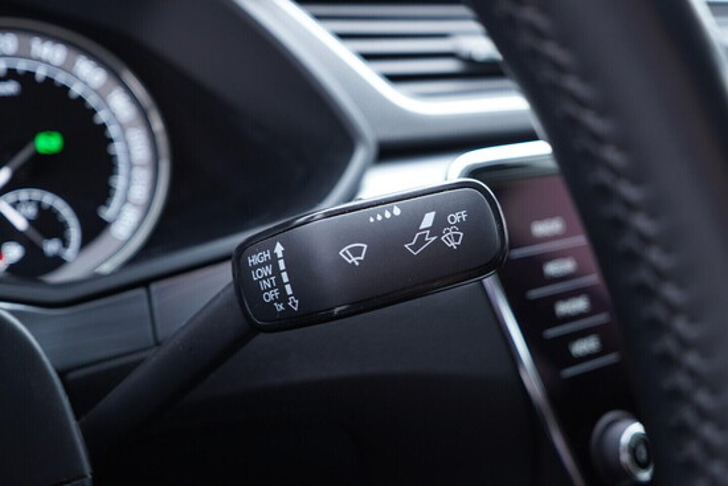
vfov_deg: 36.9
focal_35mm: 36
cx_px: 364
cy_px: 243
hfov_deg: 53.1
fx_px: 728
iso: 400
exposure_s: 1/40
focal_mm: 24
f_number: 2.8
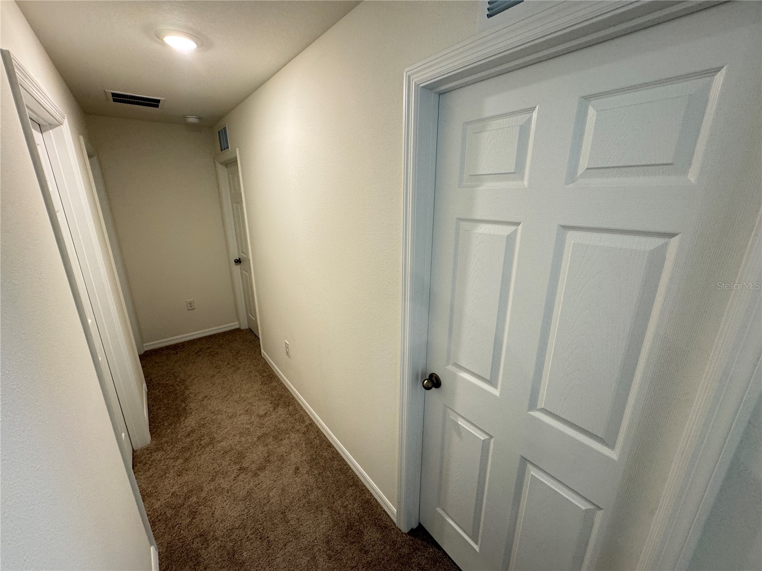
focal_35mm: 14
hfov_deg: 102.1
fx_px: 308
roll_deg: -0.7
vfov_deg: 85.7
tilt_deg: -16.8
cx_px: 381
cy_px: 286
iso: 200
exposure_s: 1/60
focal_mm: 2.22
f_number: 2.2
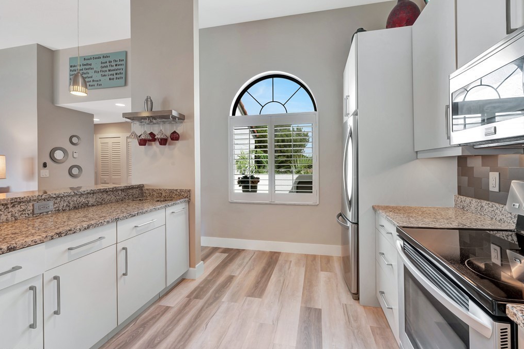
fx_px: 218
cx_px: 268
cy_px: 175
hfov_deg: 100.4
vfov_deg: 77.3
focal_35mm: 15
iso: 200
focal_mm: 14
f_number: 11
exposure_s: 1/6
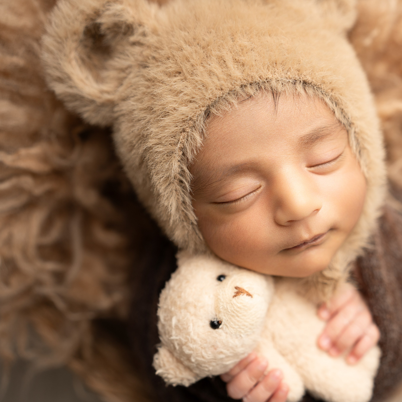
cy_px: 200
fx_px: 591
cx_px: 302
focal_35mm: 45
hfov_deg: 36.7
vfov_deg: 37.6
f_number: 2.5
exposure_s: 1/200
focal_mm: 35
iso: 160
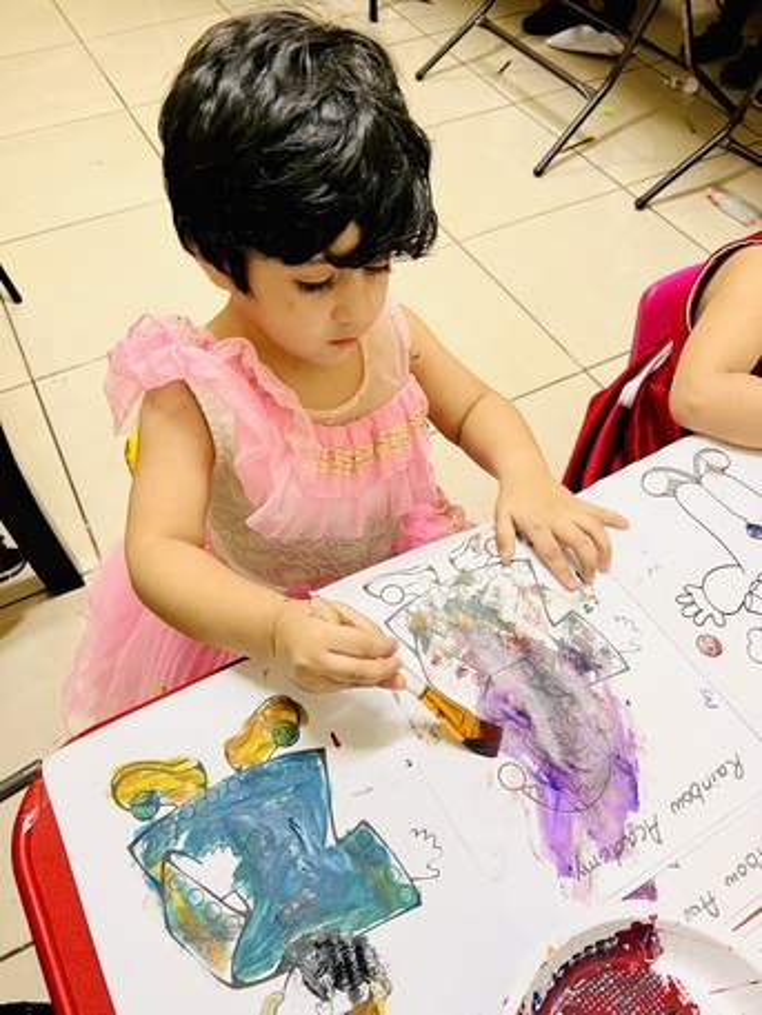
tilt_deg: -52.6
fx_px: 763
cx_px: 381
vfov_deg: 67.3
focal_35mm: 26
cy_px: 508
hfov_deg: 53.1
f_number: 1.5
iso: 100
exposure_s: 1/60
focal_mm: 5.7
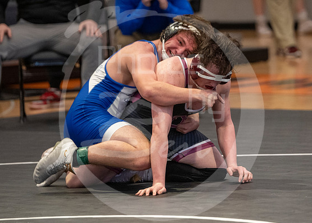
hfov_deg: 5.7
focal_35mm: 355
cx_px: 186
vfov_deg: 4.1
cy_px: 135
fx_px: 3145
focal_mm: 190
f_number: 2.8
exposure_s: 1/1000
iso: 3200
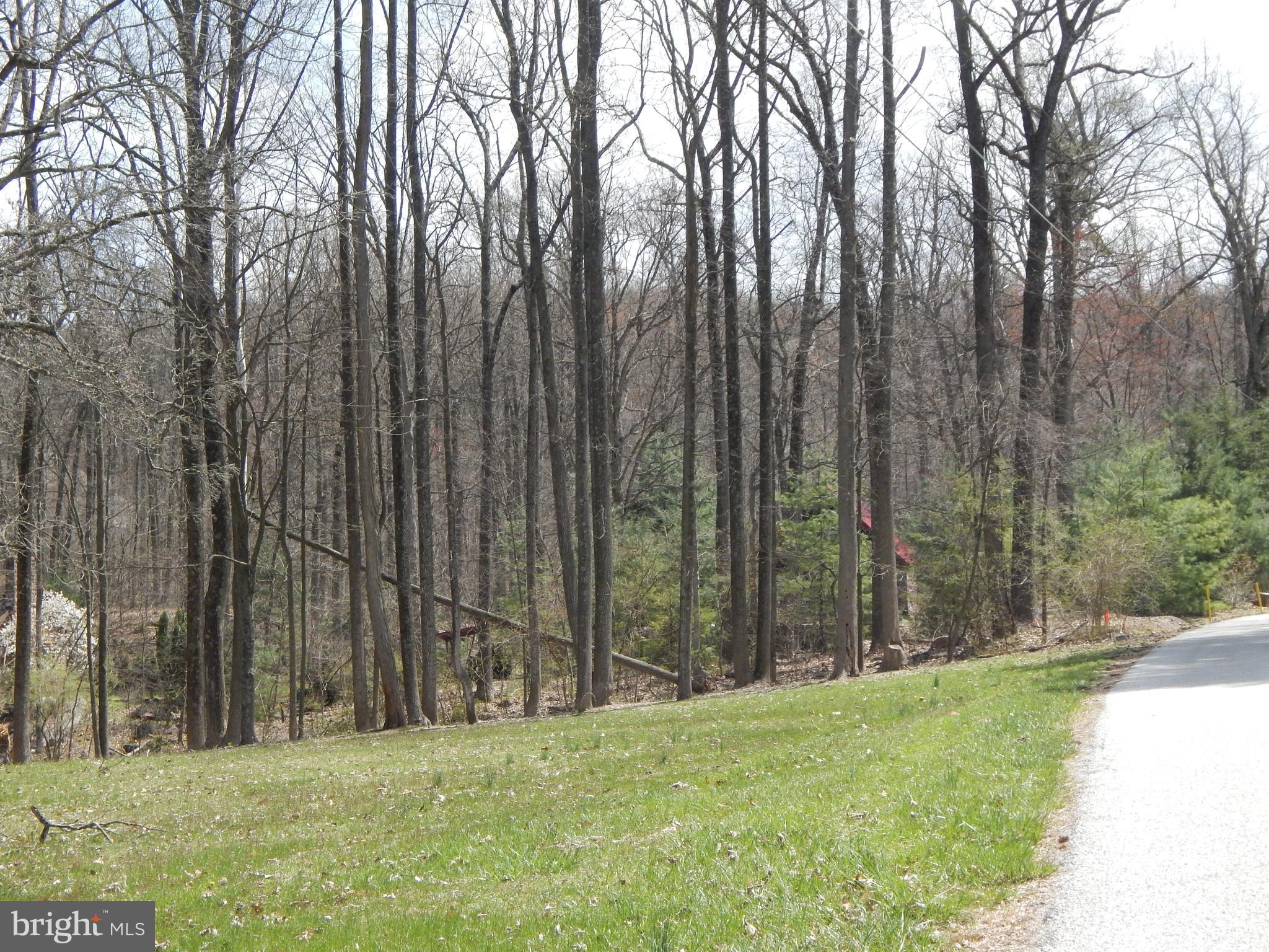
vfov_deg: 26.6
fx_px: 2016
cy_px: 476
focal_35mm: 55
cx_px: 634
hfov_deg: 34.9
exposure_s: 1/500
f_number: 7.6
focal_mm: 9.7
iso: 400
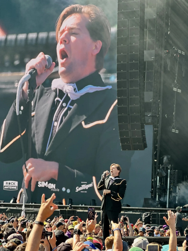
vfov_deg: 25.3
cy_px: 126
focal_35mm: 77
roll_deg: -4.5
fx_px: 558
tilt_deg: +3.0
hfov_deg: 19.1
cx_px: 94
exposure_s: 1/121
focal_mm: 9
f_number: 2.8
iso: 25
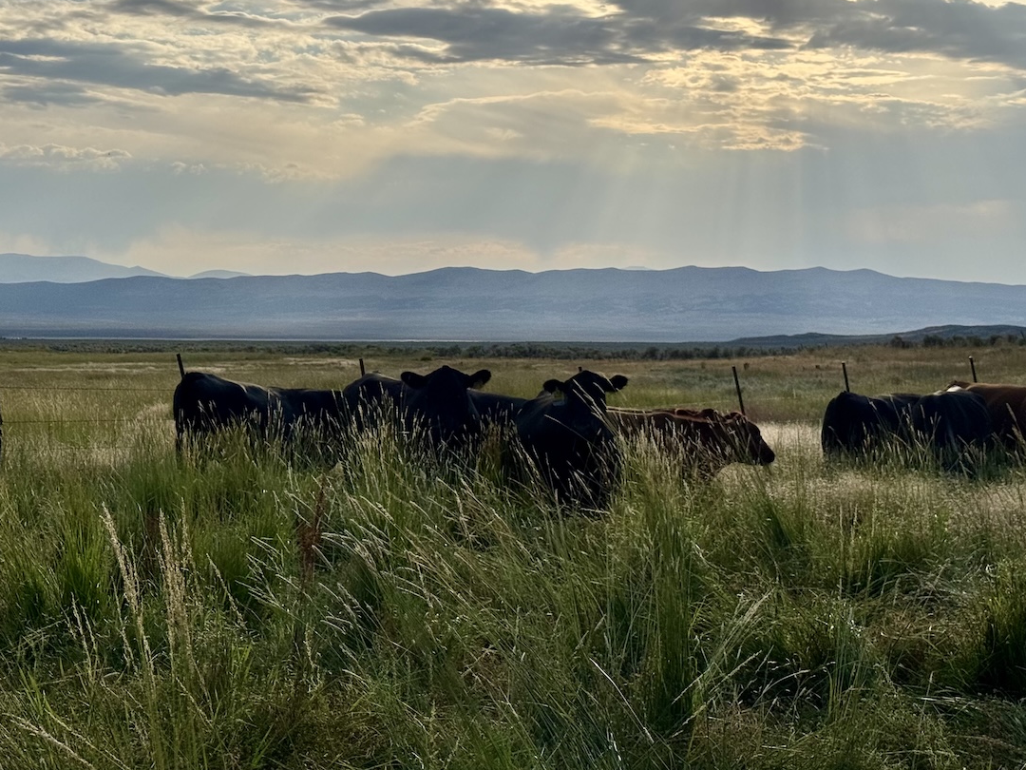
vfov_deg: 22.9
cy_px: 346
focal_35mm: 64
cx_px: 469
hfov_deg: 30.3
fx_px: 1897
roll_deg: -0.4
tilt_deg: -1.6
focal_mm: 6.76
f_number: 1.78
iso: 80
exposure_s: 1/12500
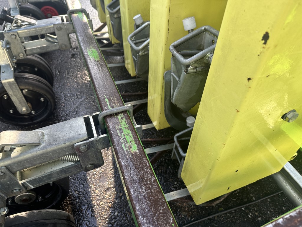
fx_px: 209
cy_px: 114
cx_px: 151
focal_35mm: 24
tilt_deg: -45.6
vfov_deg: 56.8
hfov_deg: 71.6
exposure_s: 1/231
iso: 64
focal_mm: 6.86
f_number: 1.78
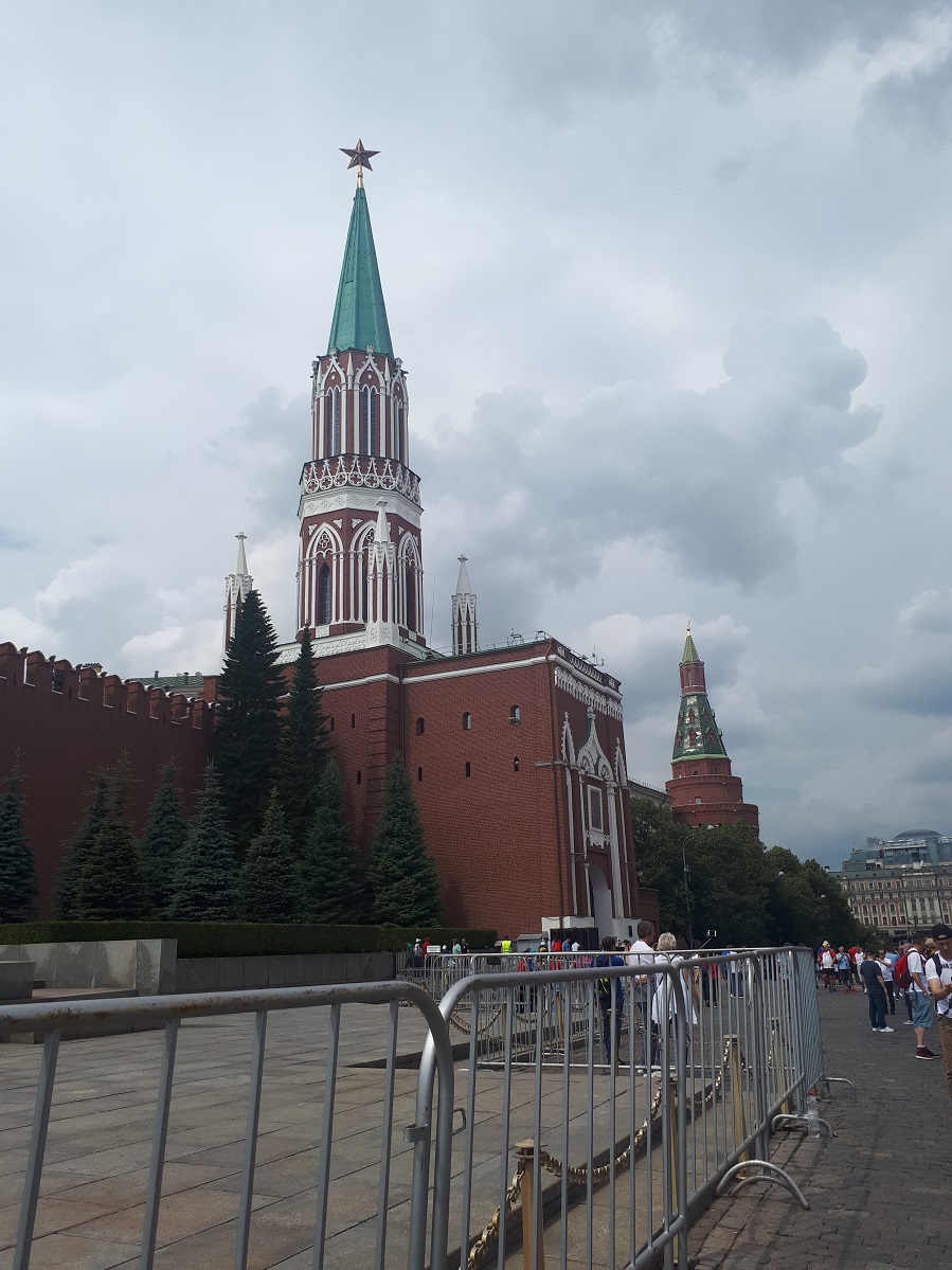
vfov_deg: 65.3
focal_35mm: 27
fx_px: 990
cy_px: 635
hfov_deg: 51.3
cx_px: 476
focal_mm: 3.6
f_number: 1.9
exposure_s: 1/2288
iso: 40
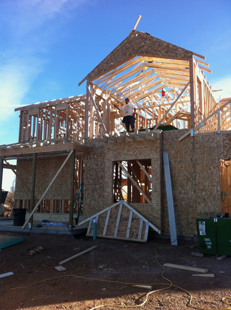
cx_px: 116
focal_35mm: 35
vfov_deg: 52.7
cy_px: 155
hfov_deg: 40.6
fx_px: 312
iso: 80
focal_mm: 3.85
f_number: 2.8
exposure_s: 1/372
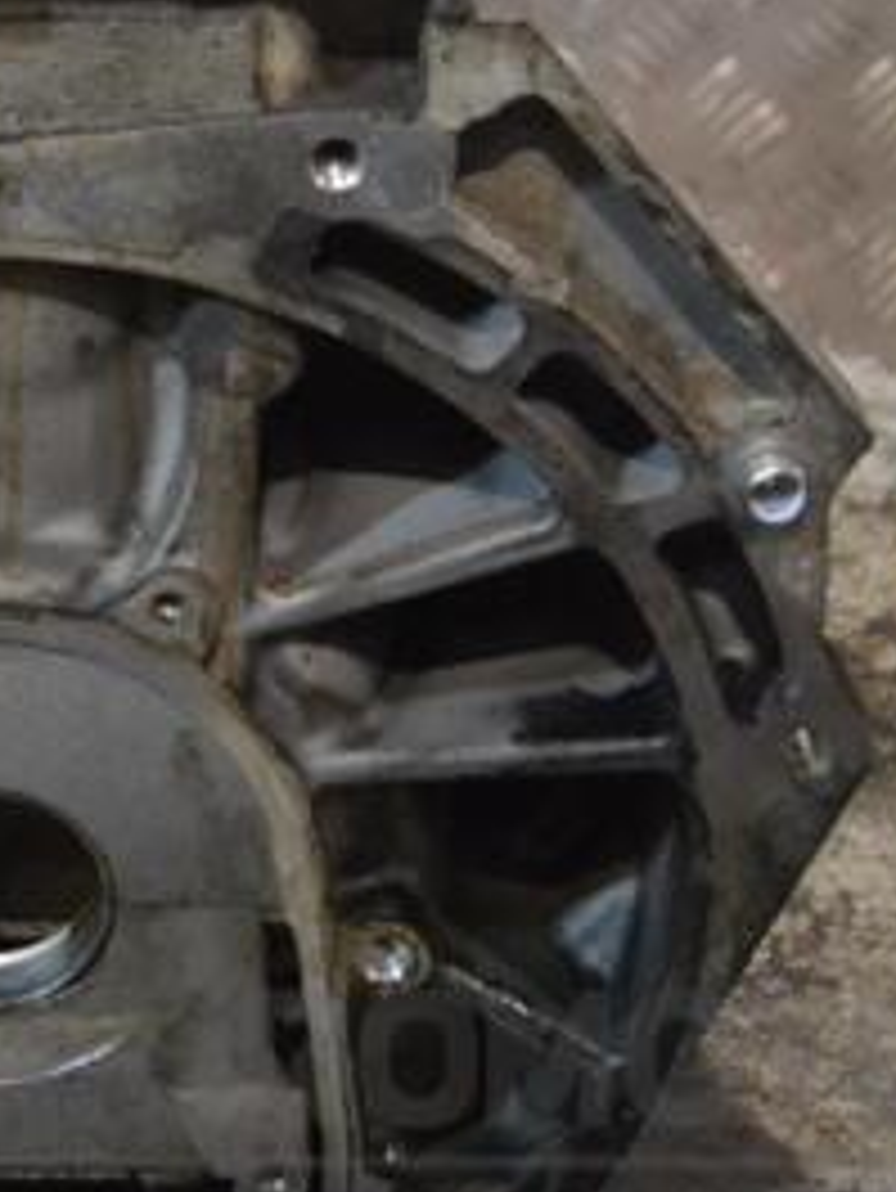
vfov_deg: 17.2
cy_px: 459
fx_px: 3934
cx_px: -68
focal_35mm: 114
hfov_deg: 12.8
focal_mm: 35
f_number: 5
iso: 3200
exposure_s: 1/60
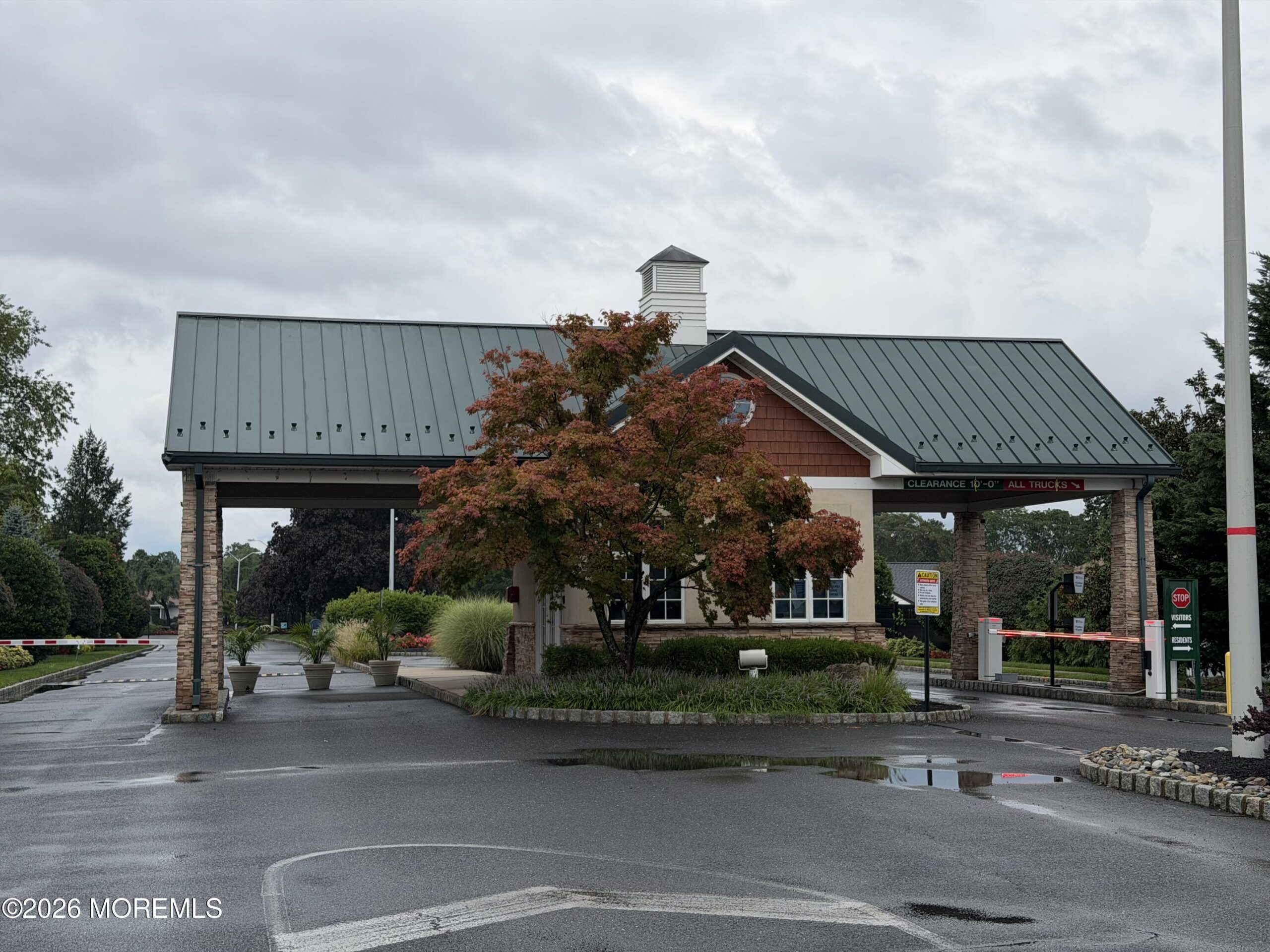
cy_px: 476
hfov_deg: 39.7
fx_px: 1761
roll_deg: +2.8
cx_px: 635
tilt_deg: +2.4
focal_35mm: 48
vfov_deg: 30.3
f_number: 1.78
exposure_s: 1/740
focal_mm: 6.76
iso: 64
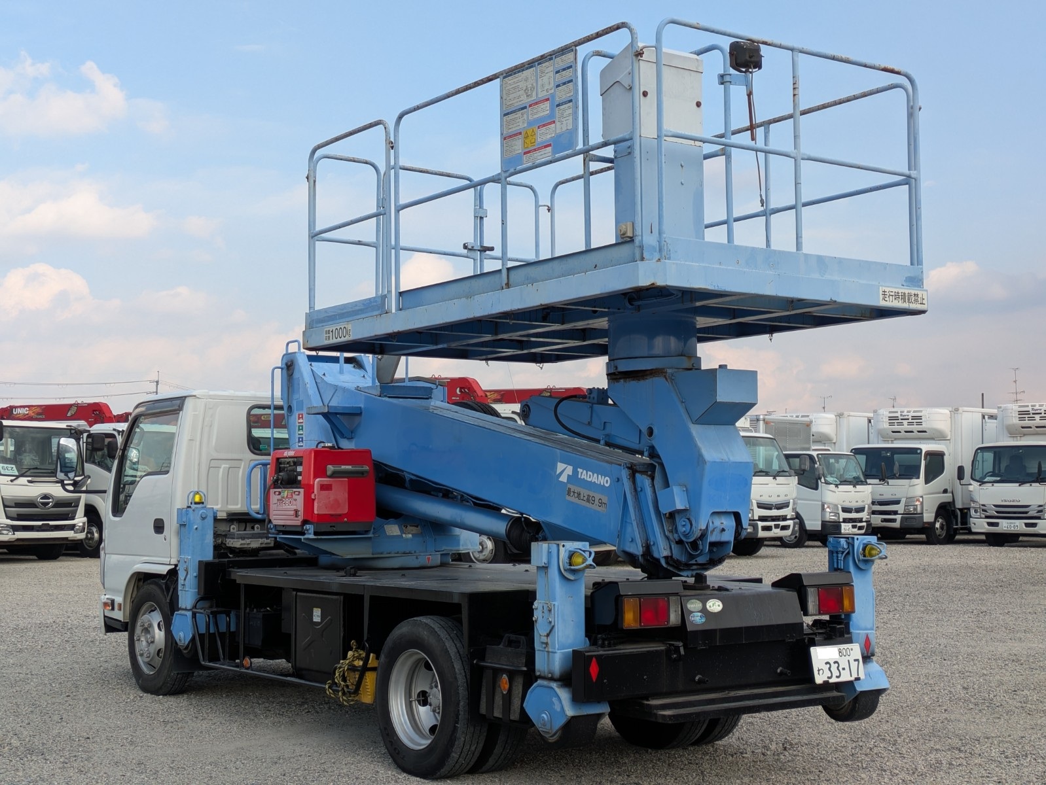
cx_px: 523
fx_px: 1542
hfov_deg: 37.5
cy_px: 392
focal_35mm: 51
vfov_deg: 28.6
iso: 44
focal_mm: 5.43
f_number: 1.89
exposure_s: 1/1006
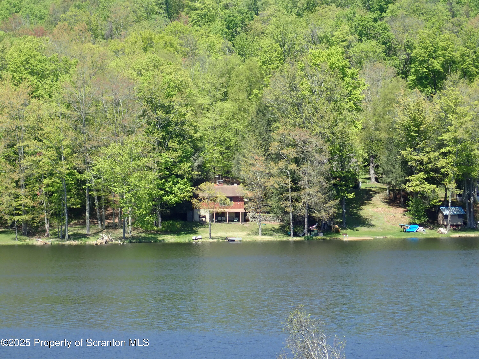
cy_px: 180
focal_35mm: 100
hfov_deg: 19.6
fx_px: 1384
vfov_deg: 14.8
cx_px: 240
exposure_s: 1/200
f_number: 4.9
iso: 100
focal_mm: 18
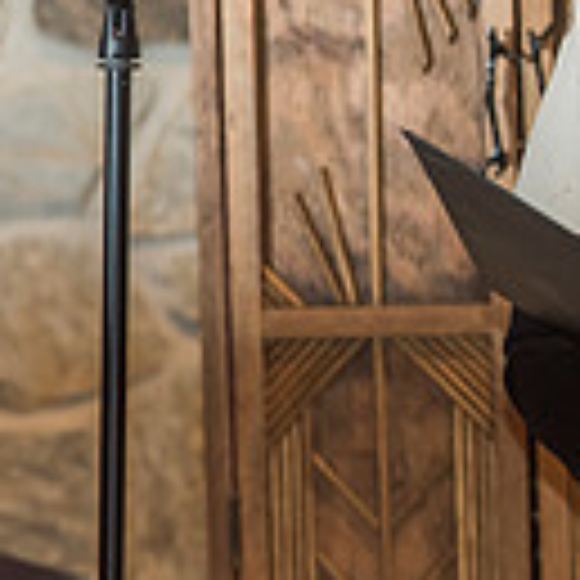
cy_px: -124
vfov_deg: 2.3
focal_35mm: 765
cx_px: 1214
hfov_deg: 2.3
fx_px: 14502
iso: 800
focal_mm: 200
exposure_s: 1/125
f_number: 3.5
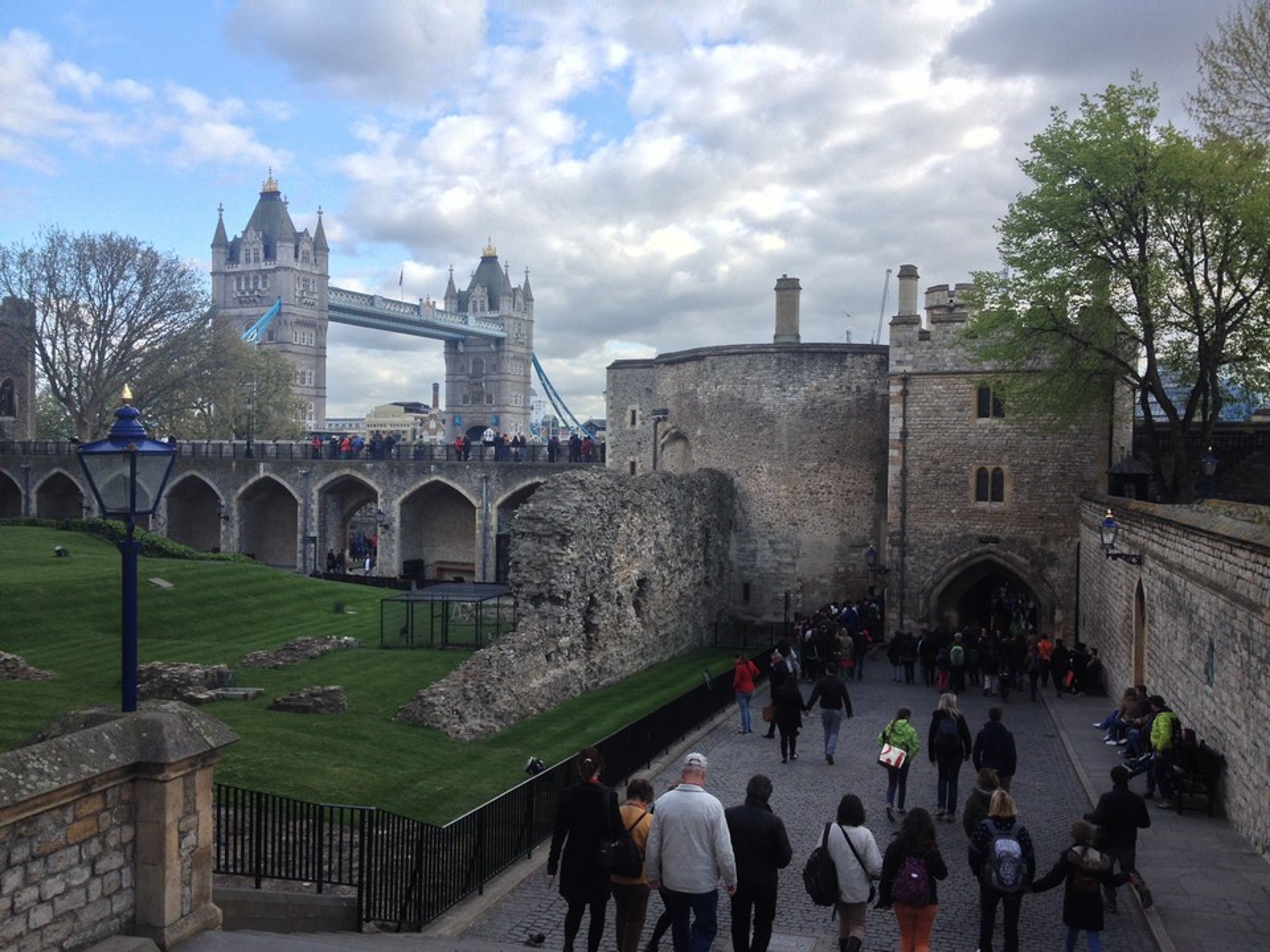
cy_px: 476
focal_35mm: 35
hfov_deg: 52.6
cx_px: 635
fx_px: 1284
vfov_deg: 40.7
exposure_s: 1/620
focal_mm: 4.28
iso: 50
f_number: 2.4
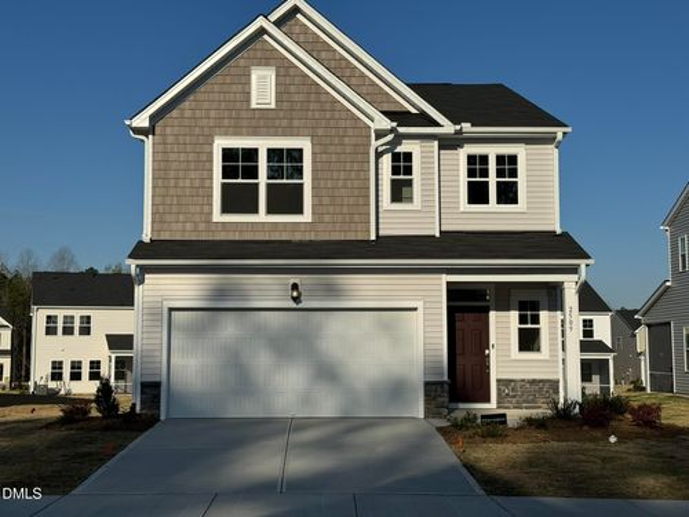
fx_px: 955
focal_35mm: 48
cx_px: 344
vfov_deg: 30.3
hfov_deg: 39.7
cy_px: 258
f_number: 1.78
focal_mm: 6.76
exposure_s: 1/10526
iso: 64
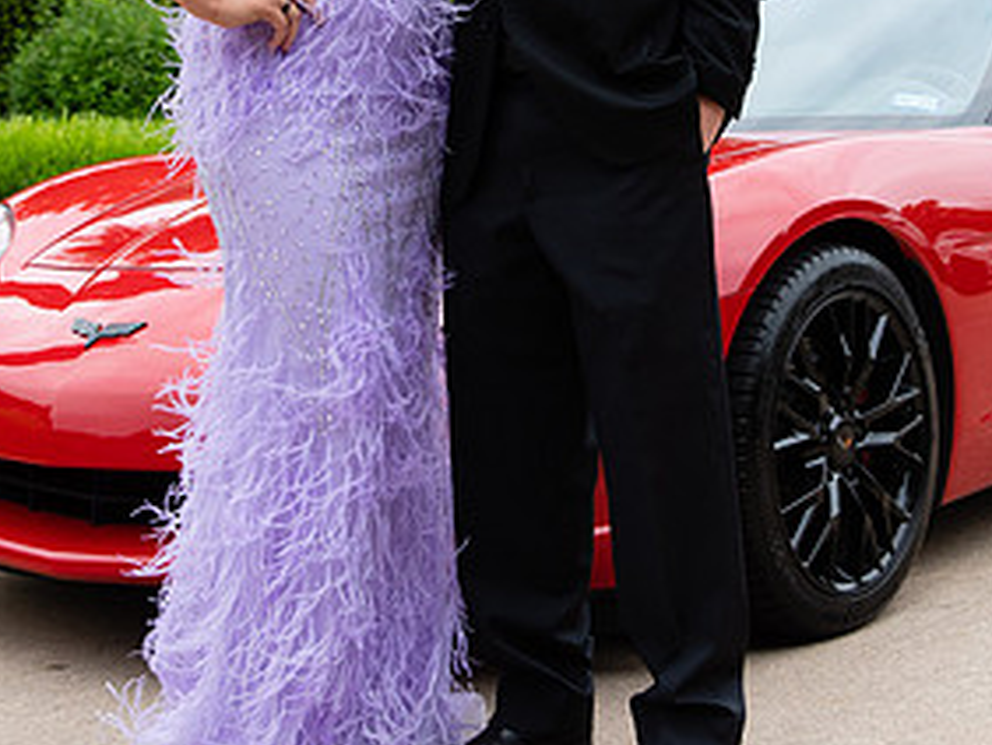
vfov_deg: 17.0
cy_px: 79
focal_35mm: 86
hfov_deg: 22.7
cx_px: 542
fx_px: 2467
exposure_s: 1/1000
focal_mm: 29
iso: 500
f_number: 2.8
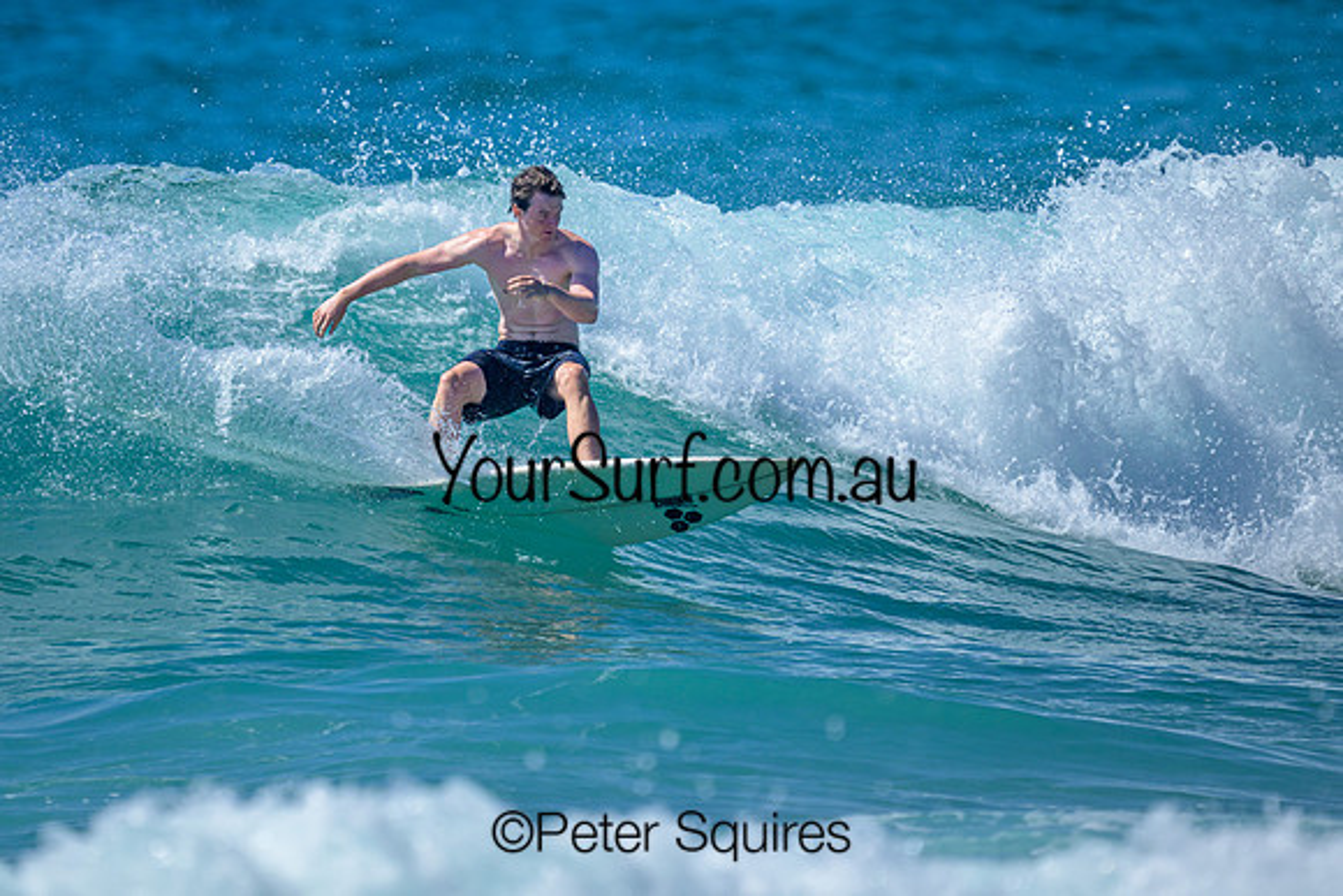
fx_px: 41039
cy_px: 324
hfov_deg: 1.9
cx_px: 442
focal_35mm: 1100
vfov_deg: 1.3
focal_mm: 800
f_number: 6.3
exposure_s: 1/2500
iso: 280
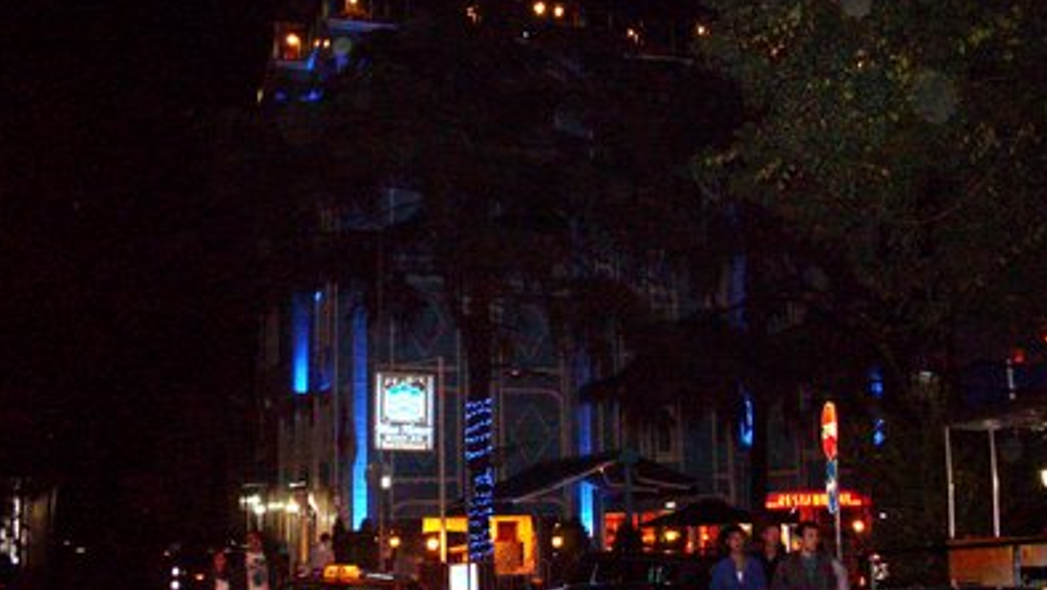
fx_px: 1166
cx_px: 521
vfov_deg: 28.4
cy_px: 308
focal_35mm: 42
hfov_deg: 48.3
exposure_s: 1/45
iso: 240
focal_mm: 6.3
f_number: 2.8
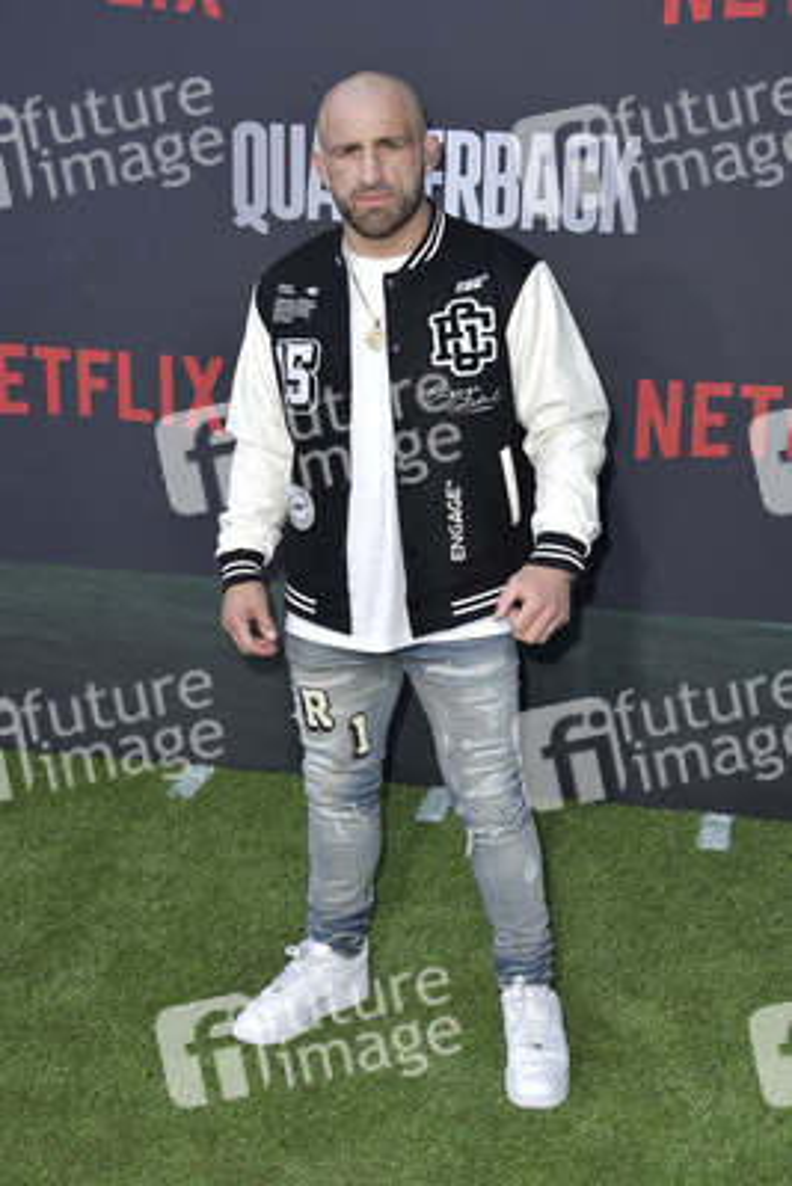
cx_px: 396
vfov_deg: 39.6
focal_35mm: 50
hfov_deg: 27.0
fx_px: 1648
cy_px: 593
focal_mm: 50
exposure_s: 1/250
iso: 320
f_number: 6.3
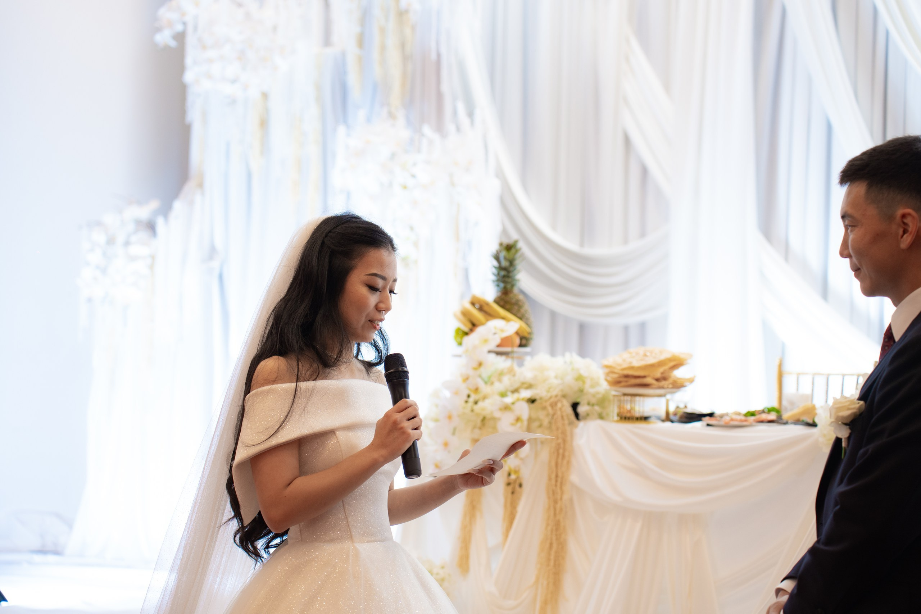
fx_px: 2056
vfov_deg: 17.0
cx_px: 460
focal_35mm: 80
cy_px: 307
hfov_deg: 25.2
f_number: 2.8
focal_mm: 75
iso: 640
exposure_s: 1/160
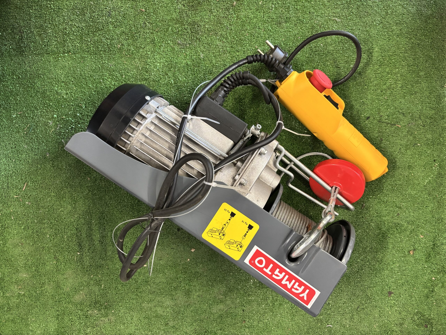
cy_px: 168
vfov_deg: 53.1
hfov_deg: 67.3
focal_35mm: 26
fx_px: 335
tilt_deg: -86.0
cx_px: 223
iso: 500
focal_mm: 5.96
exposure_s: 1/50
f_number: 1.6
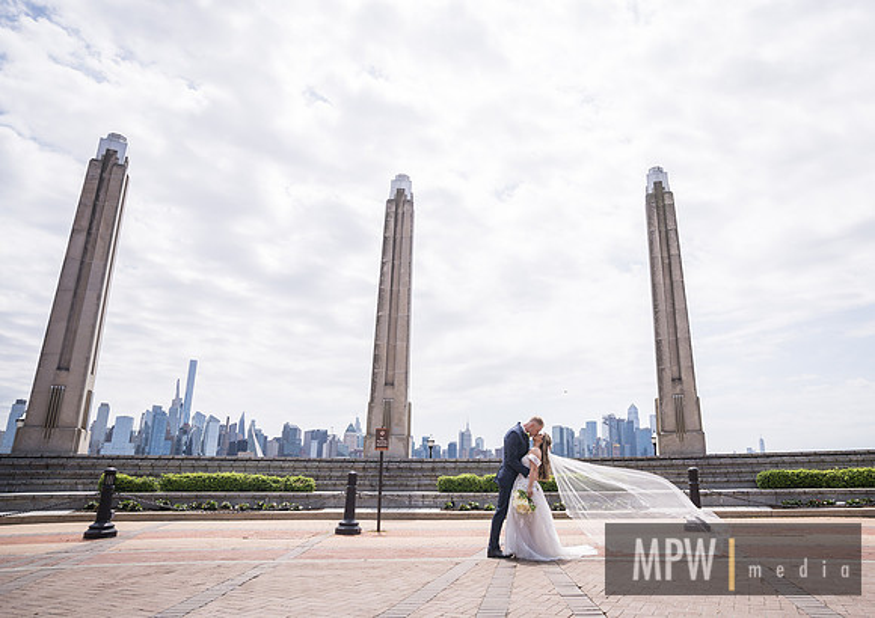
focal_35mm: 21
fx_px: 516
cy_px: 331
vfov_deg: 61.8
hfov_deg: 79.9
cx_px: 512
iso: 100
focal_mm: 17
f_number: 2.8
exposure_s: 1/2000
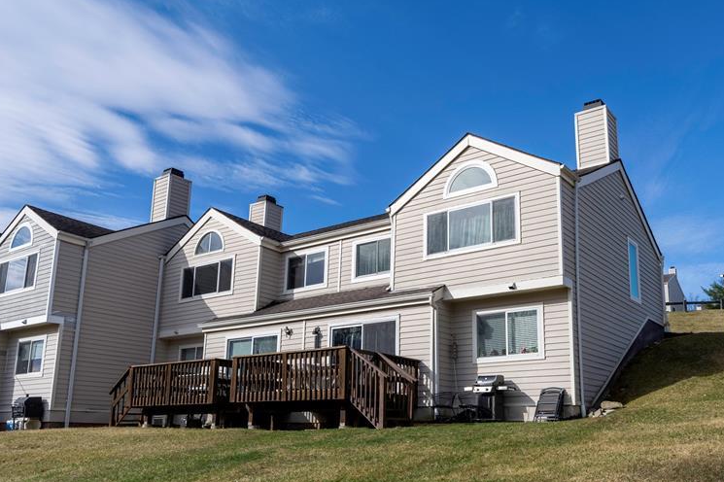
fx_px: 663
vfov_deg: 39.7
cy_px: 297
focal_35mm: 33
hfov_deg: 56.8
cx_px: 435
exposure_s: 1/4000
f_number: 6.3
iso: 320
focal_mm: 24
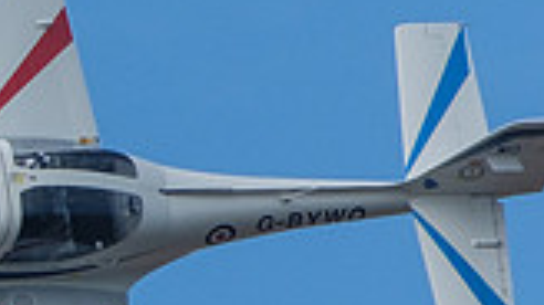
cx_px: -558
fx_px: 37855
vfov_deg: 0.5
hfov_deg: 0.8
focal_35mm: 2626
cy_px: 218
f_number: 11
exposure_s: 1/640
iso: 200
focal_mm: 300
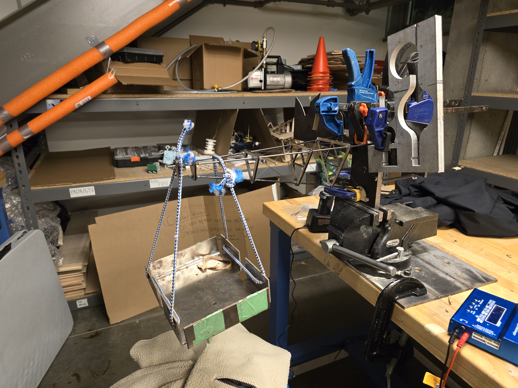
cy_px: 194
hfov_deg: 73.9
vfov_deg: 58.9
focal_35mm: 23
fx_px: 344
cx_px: 259
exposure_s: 1/60
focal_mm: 6.3
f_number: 1.7
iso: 800
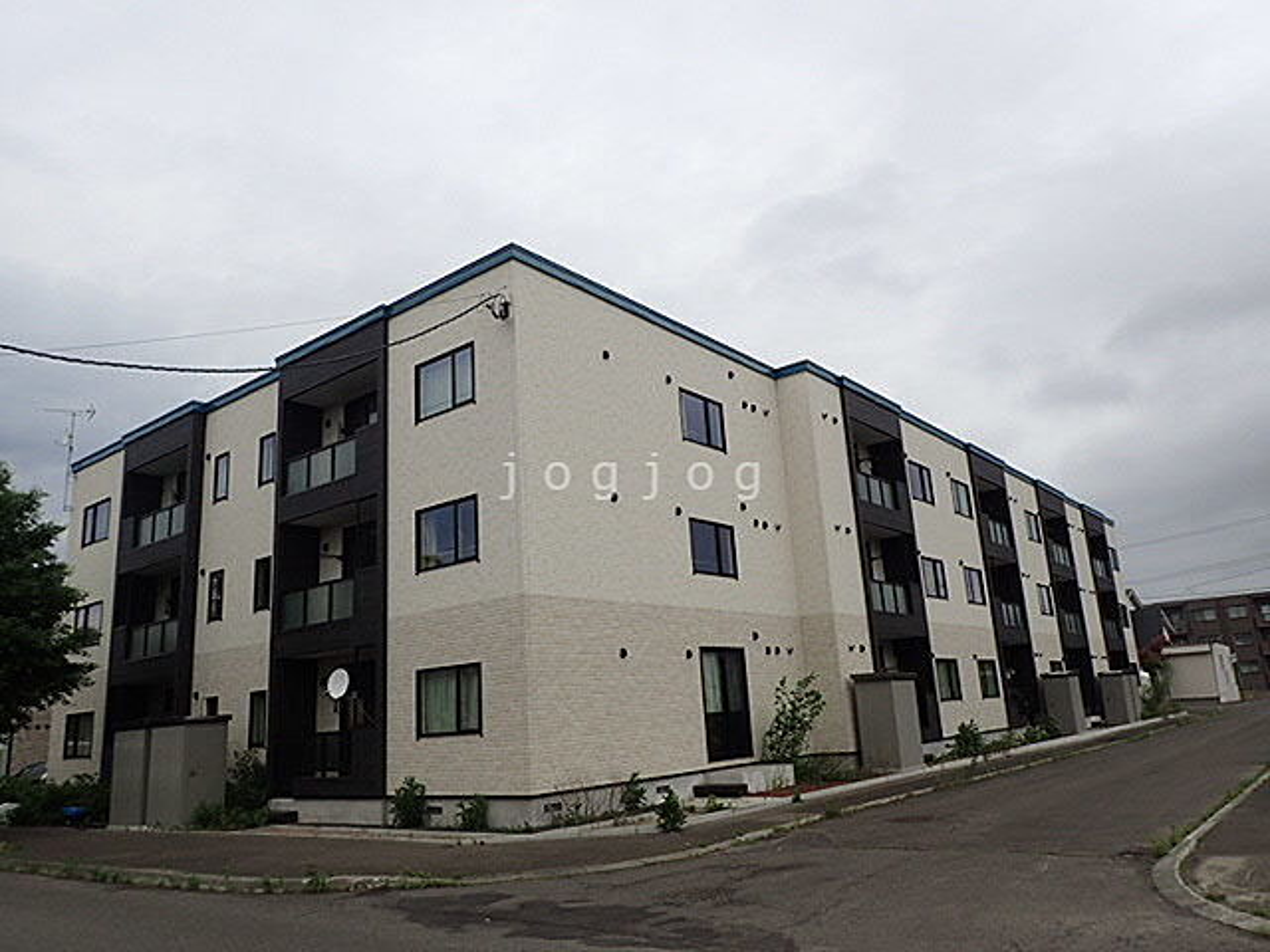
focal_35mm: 25
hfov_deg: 69.4
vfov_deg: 54.9
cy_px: 476
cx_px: 635
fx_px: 917
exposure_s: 1/125
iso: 100
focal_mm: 4.5
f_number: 8
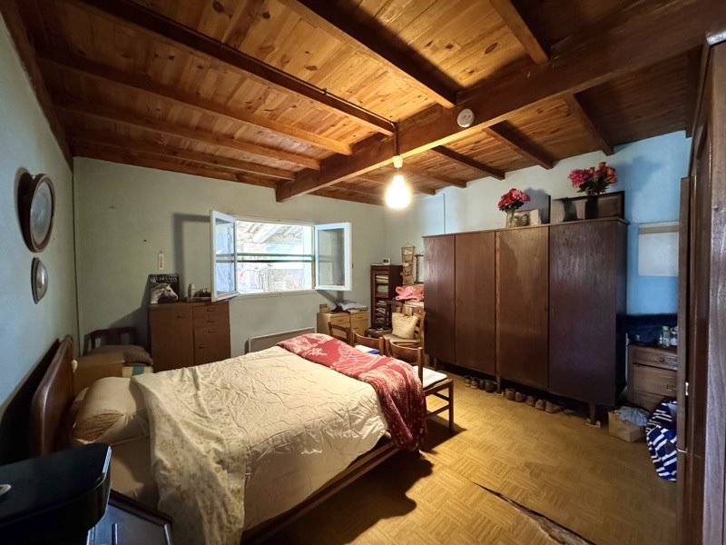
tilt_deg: -1.0
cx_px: 363
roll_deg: +0.9
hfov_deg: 102.1
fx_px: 294
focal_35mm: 14
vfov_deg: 85.7
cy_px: 272
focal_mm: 2.22
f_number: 2.2
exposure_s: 1/50
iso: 1250
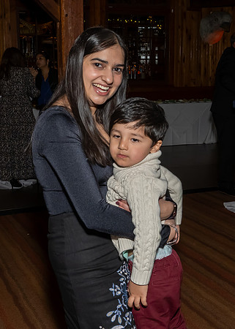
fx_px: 530
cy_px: 149
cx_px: 127
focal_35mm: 57
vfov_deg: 34.5
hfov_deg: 25.0
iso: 1000
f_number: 8
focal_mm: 20
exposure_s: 1/250
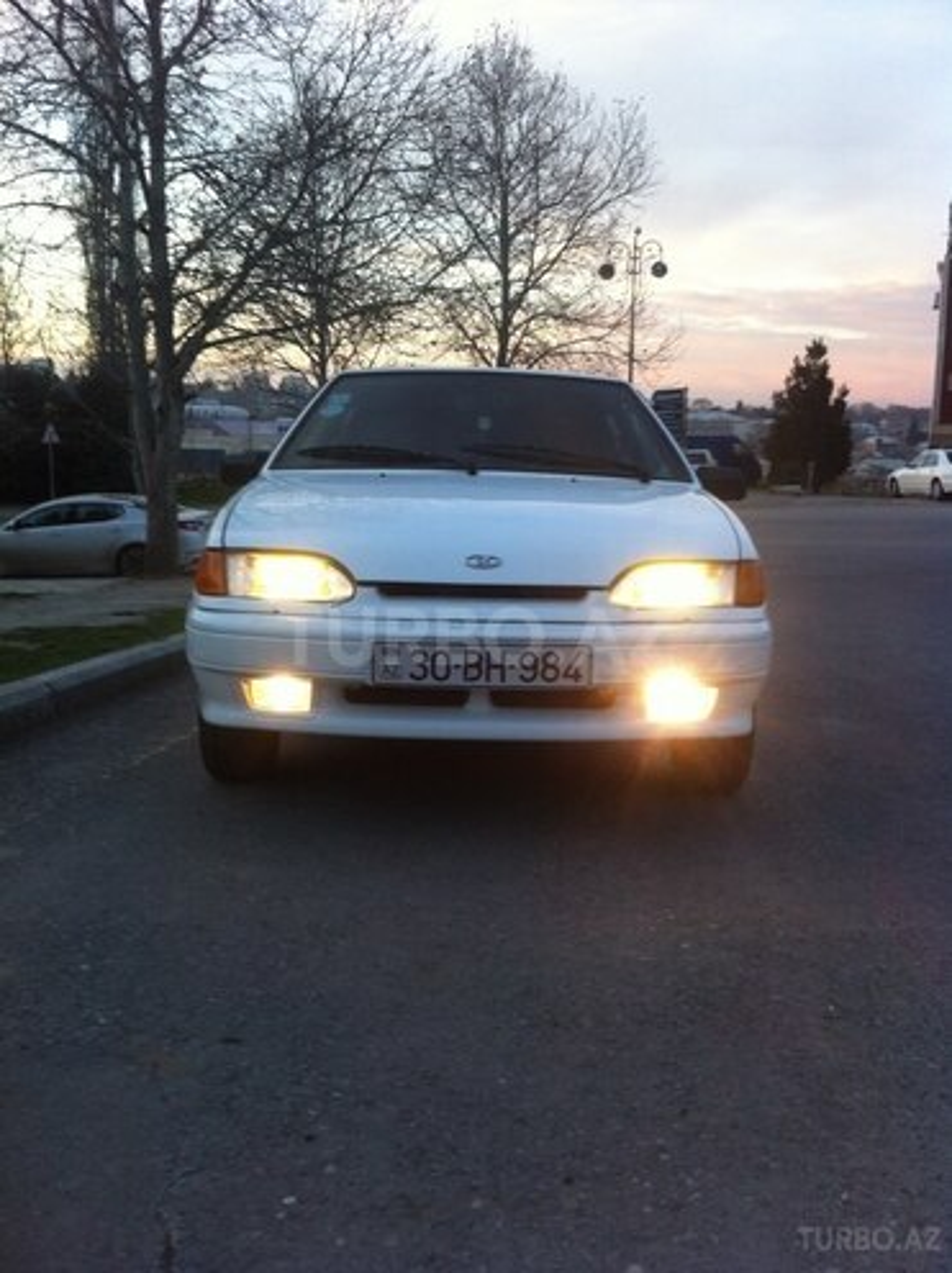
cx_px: 476
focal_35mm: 35
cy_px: 636
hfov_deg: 40.6
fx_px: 1286
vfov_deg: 52.7
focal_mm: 3.85
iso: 100
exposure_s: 1/60
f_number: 2.8
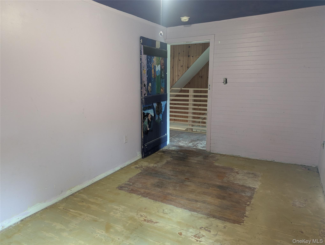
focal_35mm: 24
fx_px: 226
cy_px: 122
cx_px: 162
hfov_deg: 71.5
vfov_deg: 56.9
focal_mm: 6.81
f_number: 1.85
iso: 277
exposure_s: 1/24
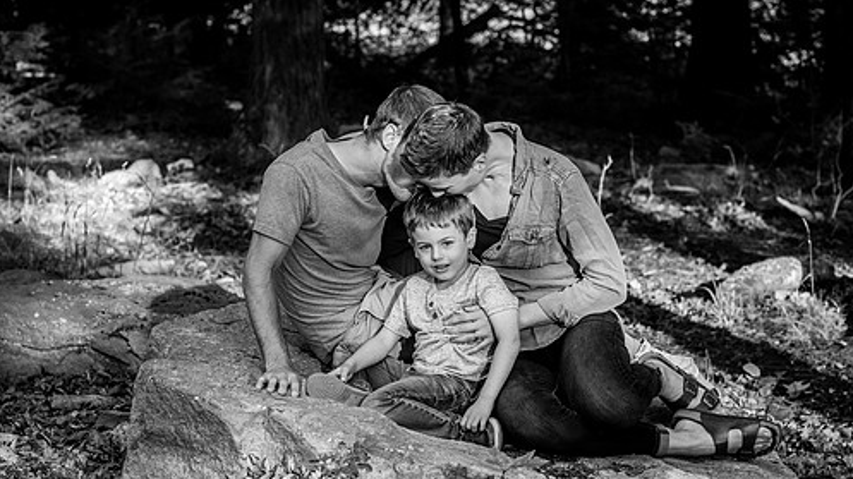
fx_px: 2351
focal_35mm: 104
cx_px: 472
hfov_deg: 20.6
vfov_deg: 11.6
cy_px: 277
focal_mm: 85
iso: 1000
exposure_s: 1/250
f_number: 5.6
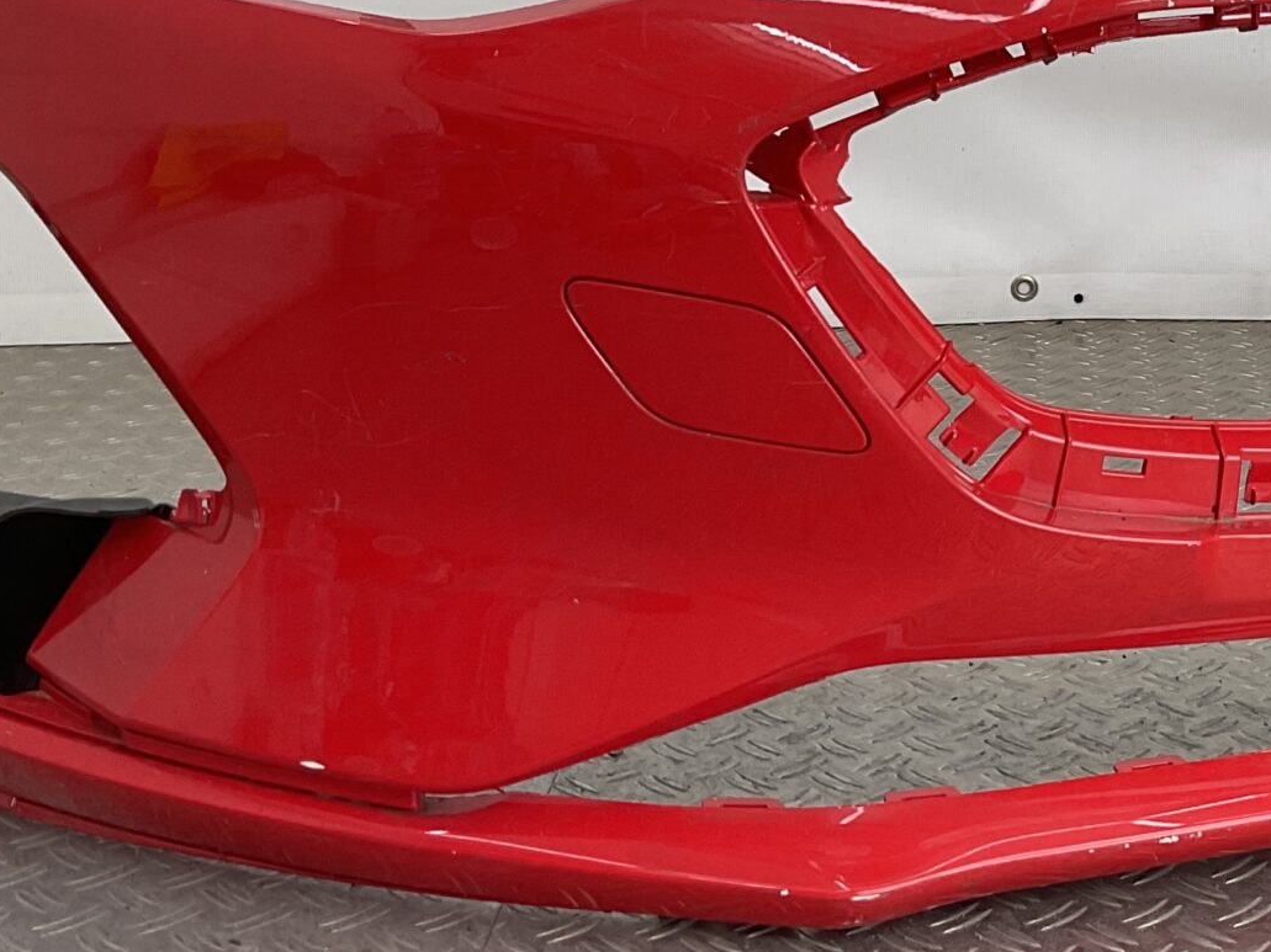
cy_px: 55
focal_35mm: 72
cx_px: 1209
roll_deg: -0.1
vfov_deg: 20.0
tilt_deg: -8.4
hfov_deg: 25.9
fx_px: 2643
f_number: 1.8
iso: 16
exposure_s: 1/151
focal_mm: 3
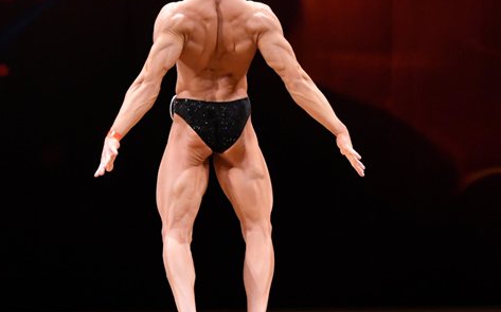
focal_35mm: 401
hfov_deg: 5.2
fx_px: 5472
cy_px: 95
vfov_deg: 3.3
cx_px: 266
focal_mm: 160
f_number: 5.6
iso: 4000
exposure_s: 1/400
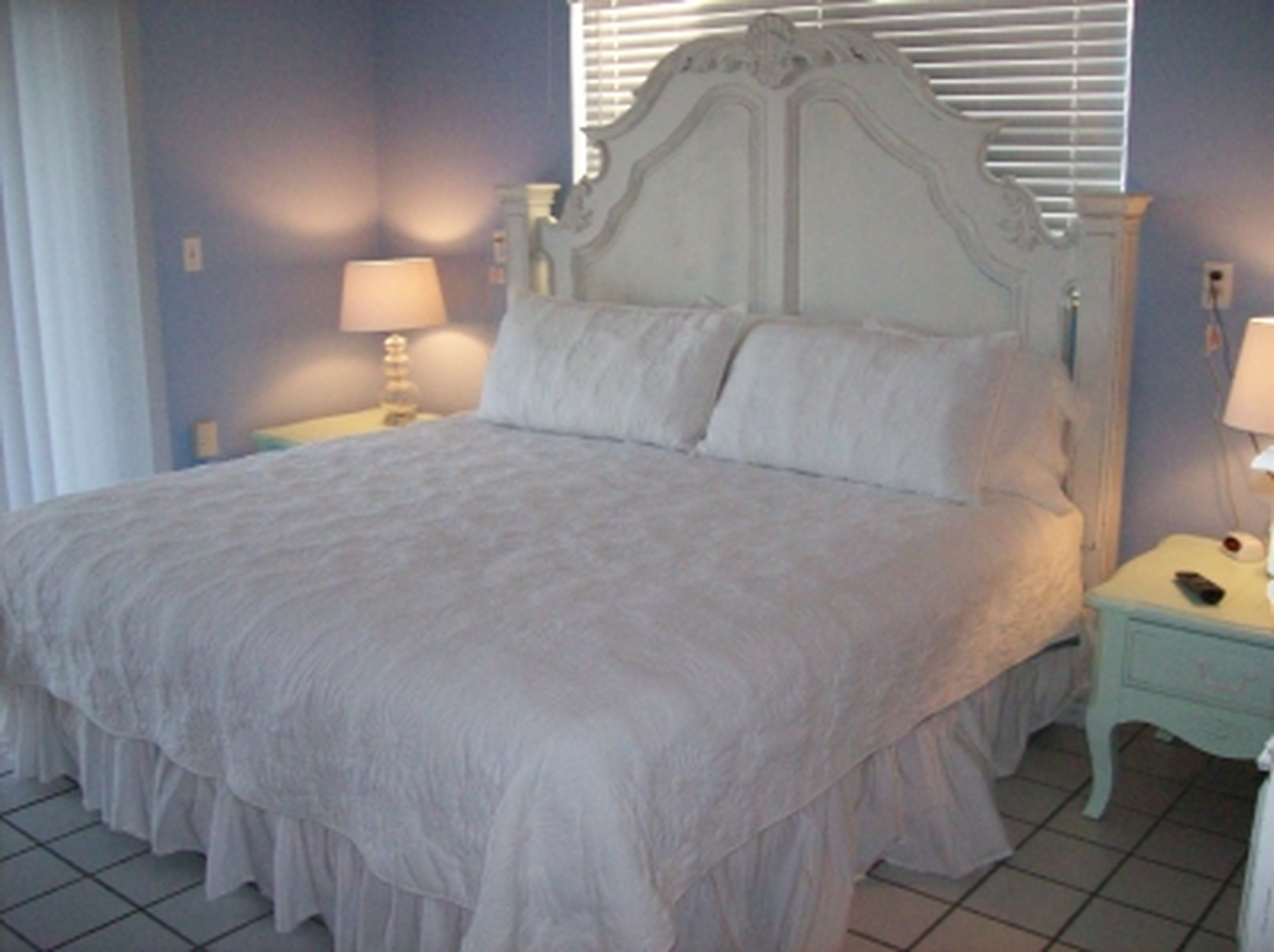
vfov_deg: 39.6
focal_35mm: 36
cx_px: 637
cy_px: 476
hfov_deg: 51.4
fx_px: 1323
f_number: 2.7
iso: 400
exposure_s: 1/128
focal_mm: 6
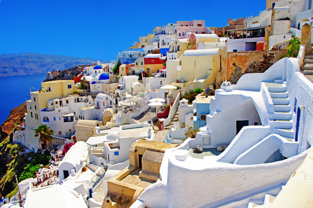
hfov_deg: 67.4
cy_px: 104
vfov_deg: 47.8
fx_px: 235
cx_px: 156
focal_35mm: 27
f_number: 8
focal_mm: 18
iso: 200
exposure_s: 1/250
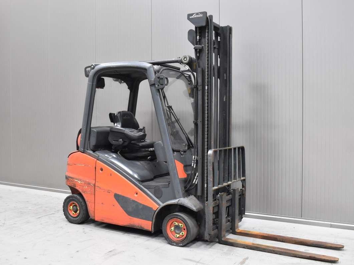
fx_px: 368
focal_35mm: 36
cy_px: 133
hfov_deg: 51.3
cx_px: 168
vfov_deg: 39.6
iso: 1600
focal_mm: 22
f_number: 5
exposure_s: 1/25
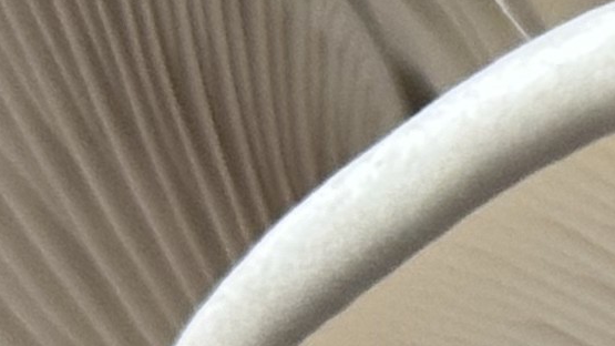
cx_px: 1822
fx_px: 6196
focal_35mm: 380
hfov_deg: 5.4
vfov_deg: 3.2
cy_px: 570
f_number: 1.78
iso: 200
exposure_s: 1/60
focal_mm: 6.86
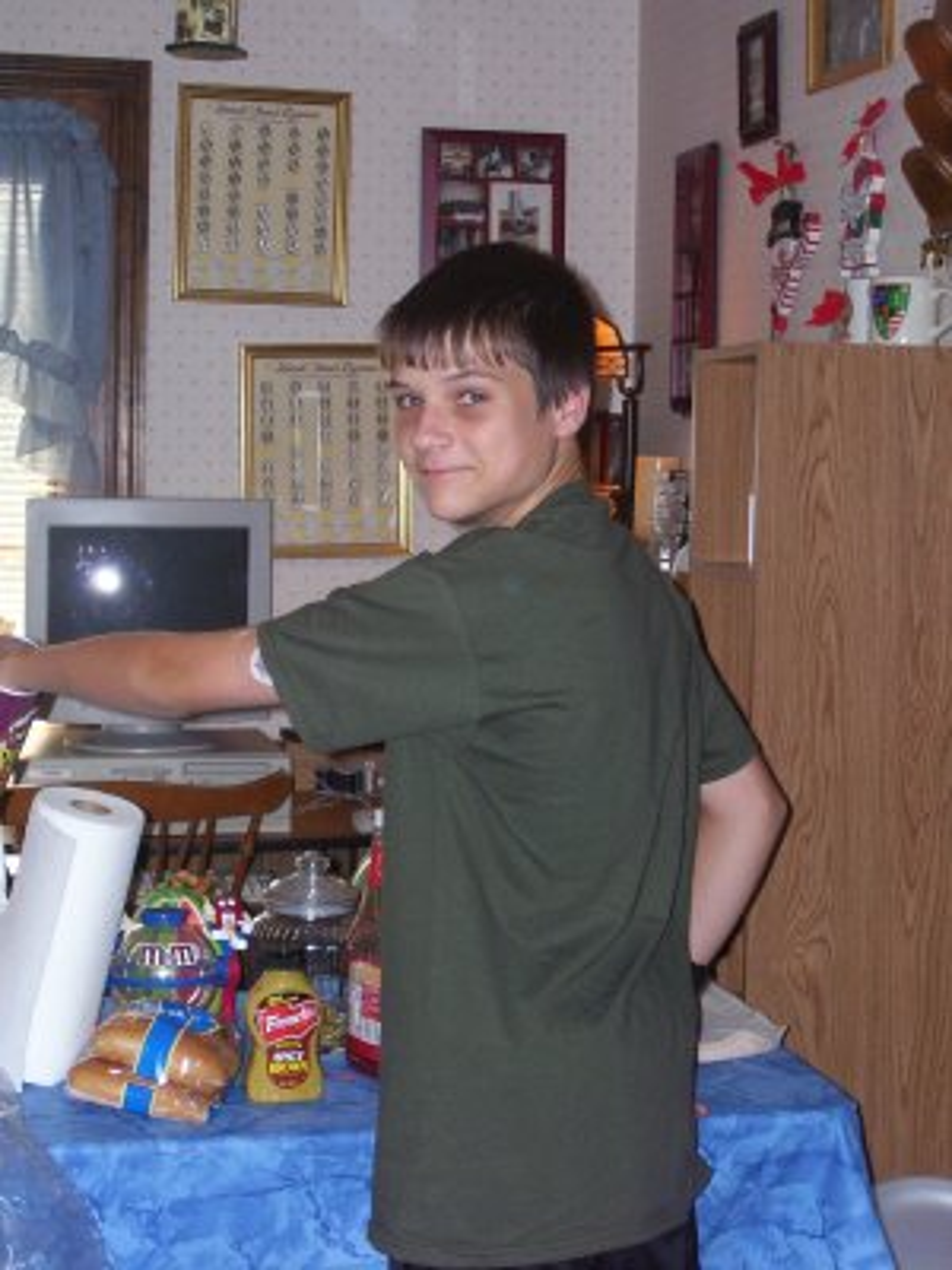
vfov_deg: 29.4
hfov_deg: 22.3
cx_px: 476
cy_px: 635
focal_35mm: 66
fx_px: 2420
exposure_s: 1/90
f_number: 3.6
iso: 160
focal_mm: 10.8
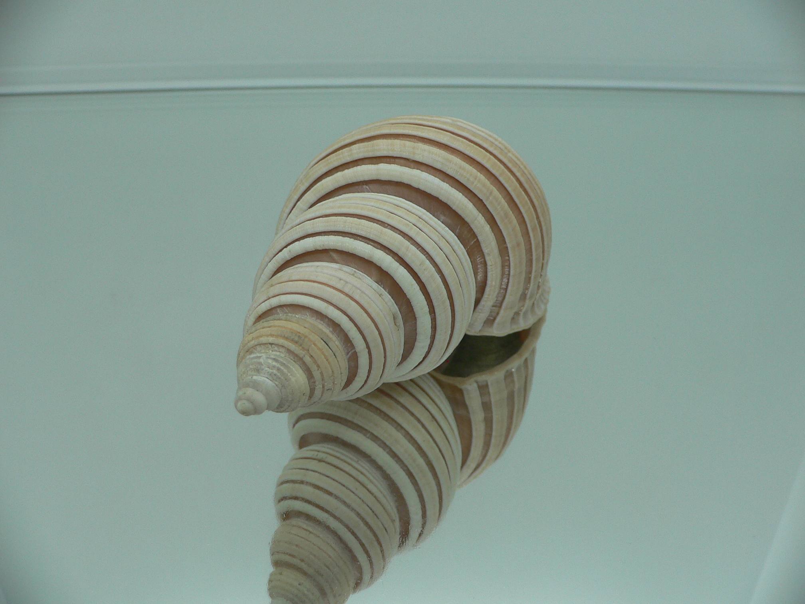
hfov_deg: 52.6
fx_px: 814
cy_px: 302
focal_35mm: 35
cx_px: 402
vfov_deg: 40.7
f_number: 2.8
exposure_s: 1/60
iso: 80
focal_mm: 4.6
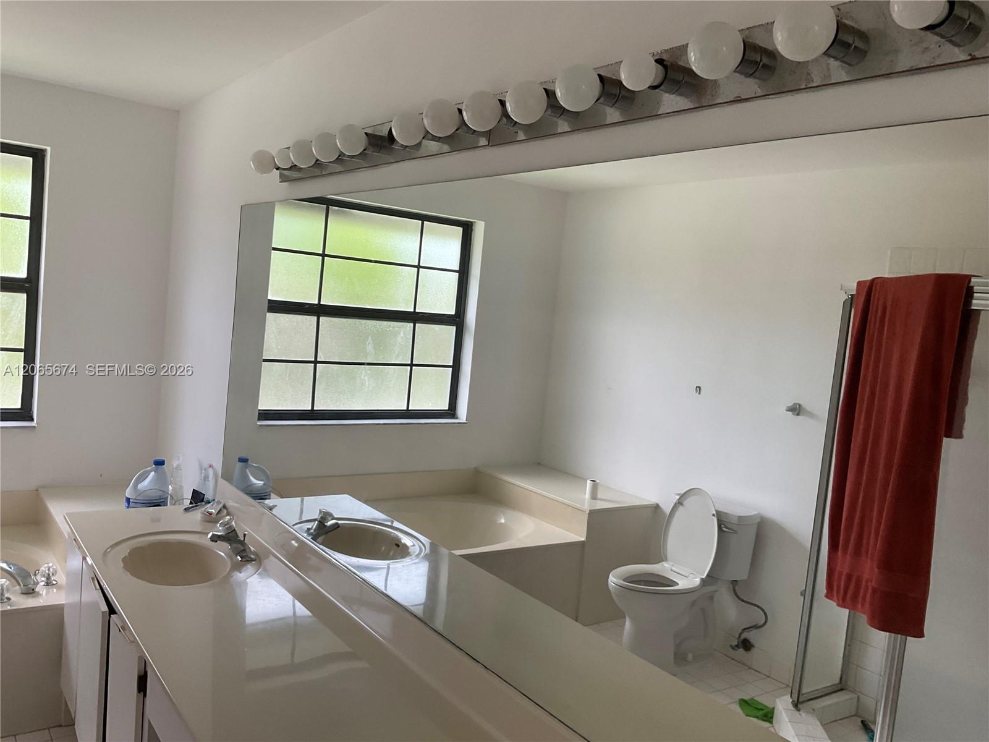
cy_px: 371
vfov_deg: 48.2
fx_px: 829
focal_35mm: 29
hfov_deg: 61.7
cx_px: 494
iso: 50
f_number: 1.8
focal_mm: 3
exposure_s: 1/120
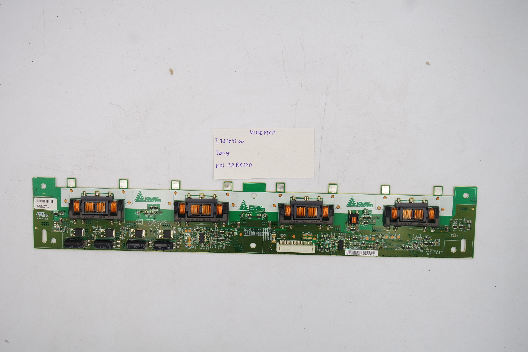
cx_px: 264
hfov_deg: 48.5
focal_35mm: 40
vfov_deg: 33.4
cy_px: 176
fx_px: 587
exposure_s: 1/125
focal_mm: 15
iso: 160
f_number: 5.6
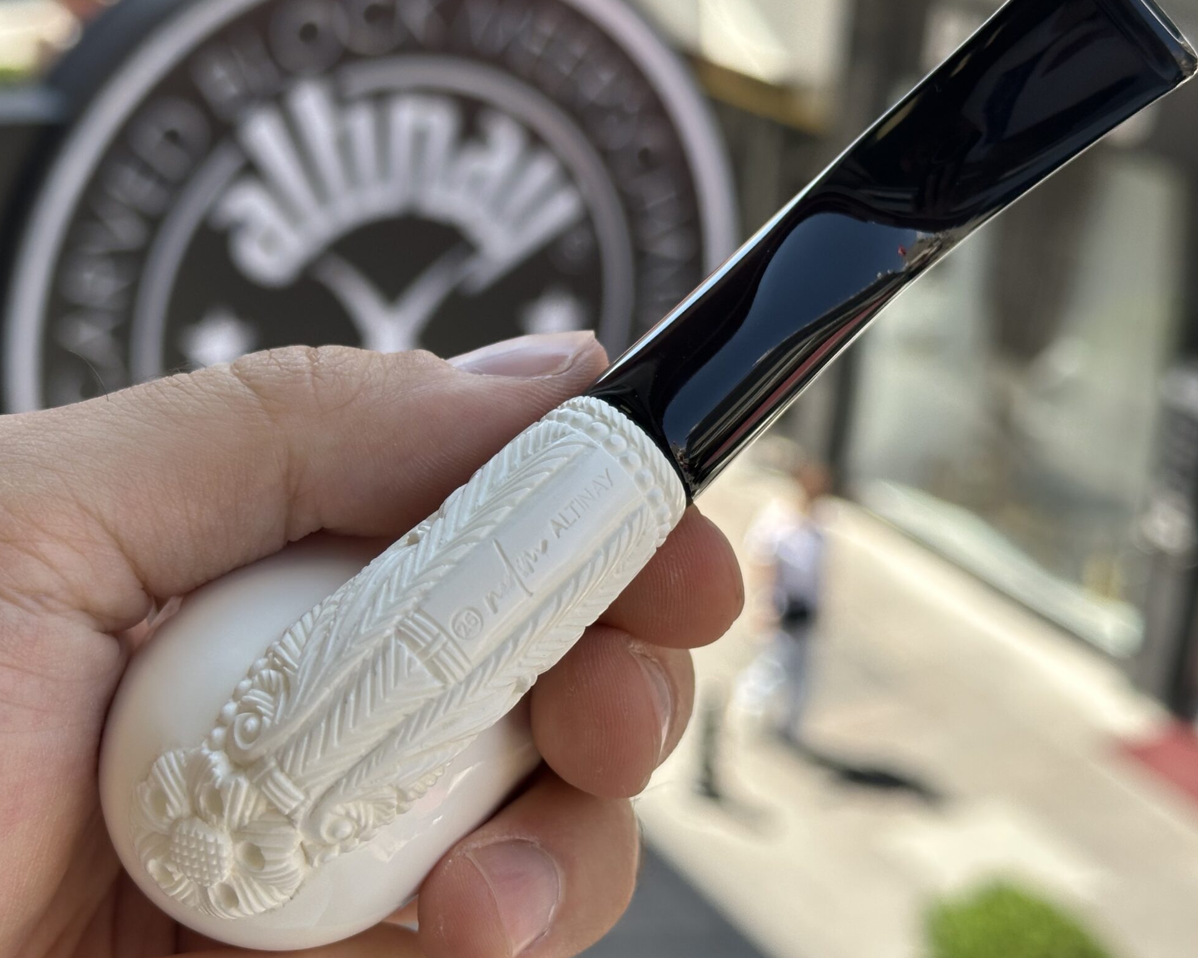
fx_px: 2198
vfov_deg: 24.6
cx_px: 482
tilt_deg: -21.2
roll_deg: -3.3
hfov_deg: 30.4
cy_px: 459
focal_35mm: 62
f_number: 1.78
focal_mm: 6.86
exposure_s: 1/953
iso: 64
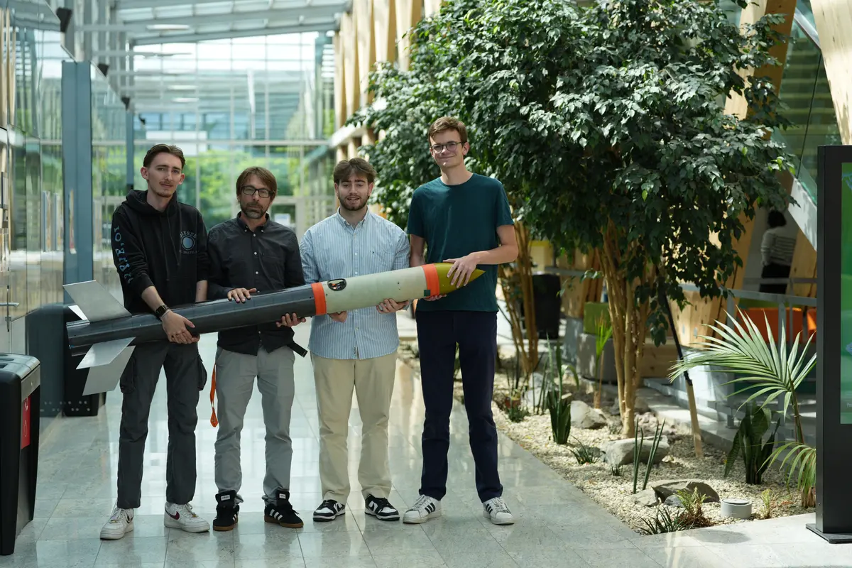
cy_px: 284
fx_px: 1657
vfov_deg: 19.5
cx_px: 426
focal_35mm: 70
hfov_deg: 28.8
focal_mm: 70
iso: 400
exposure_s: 1/1600
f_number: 2.8
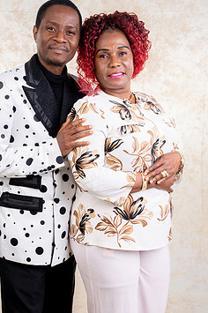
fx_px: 573
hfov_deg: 20.5
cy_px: 148
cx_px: 79
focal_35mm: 66
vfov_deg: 30.5
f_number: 10
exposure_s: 1/200
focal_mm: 52
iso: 125
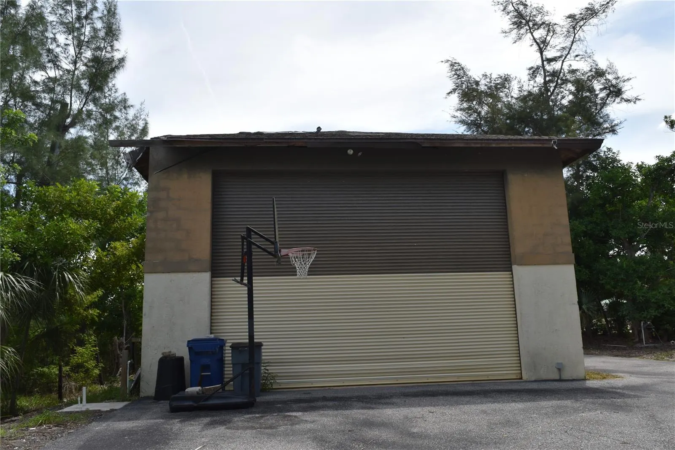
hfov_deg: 67.4
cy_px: 225
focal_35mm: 27
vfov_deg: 47.9
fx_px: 506
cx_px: 338
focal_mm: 18
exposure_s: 1/200
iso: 100
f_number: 9
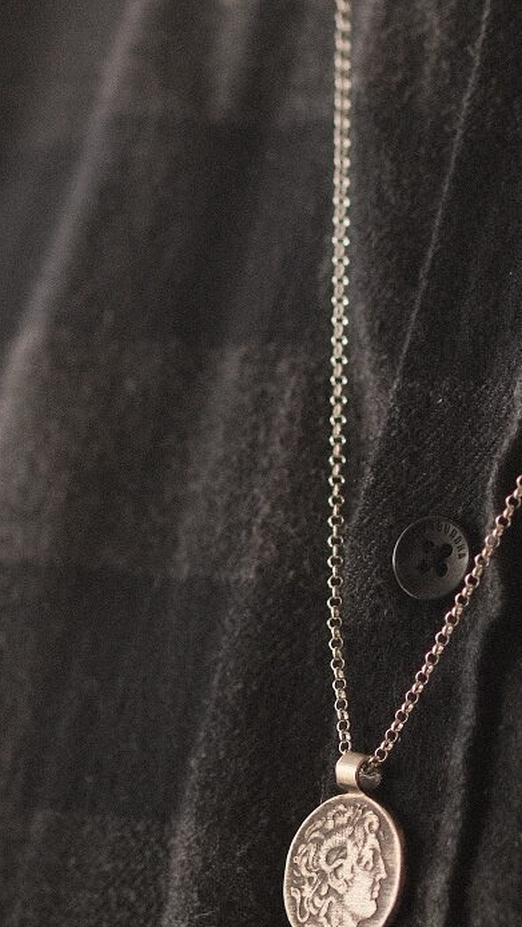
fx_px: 5930
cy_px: 385
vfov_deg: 8.9
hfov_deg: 5.0
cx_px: 451
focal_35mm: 241
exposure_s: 1/125
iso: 800
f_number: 2.4
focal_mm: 60
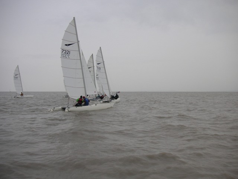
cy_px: 90
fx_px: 254
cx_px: 119
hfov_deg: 50.1
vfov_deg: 38.7
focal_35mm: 37
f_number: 2.8
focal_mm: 6.1
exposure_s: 1/250
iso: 50
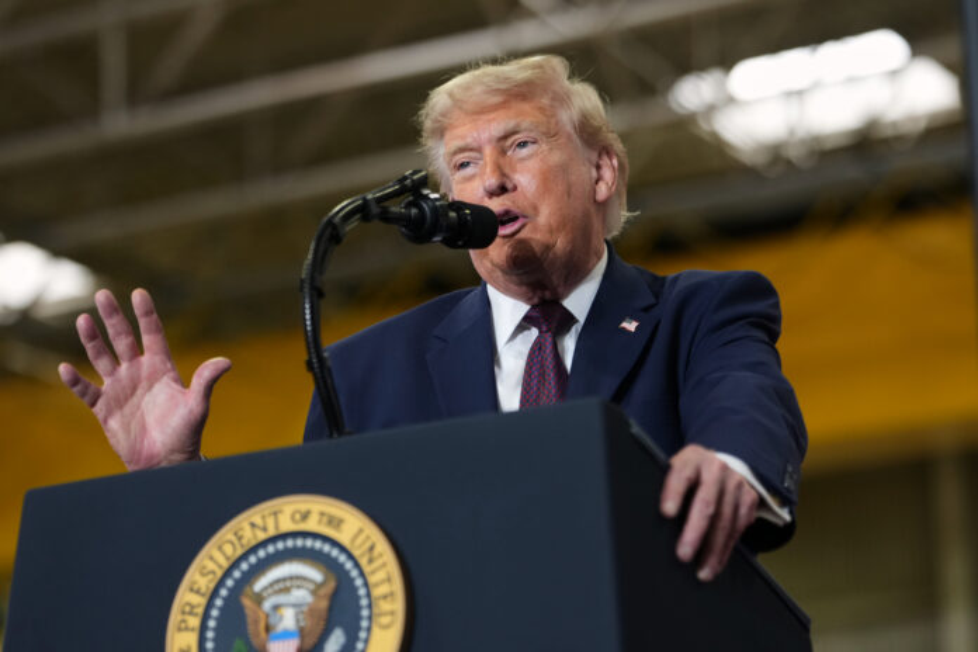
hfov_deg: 15.9
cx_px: 489
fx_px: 3504
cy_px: 326
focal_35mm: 129
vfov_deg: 10.6
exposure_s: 1/500
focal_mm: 86
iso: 800
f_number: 2
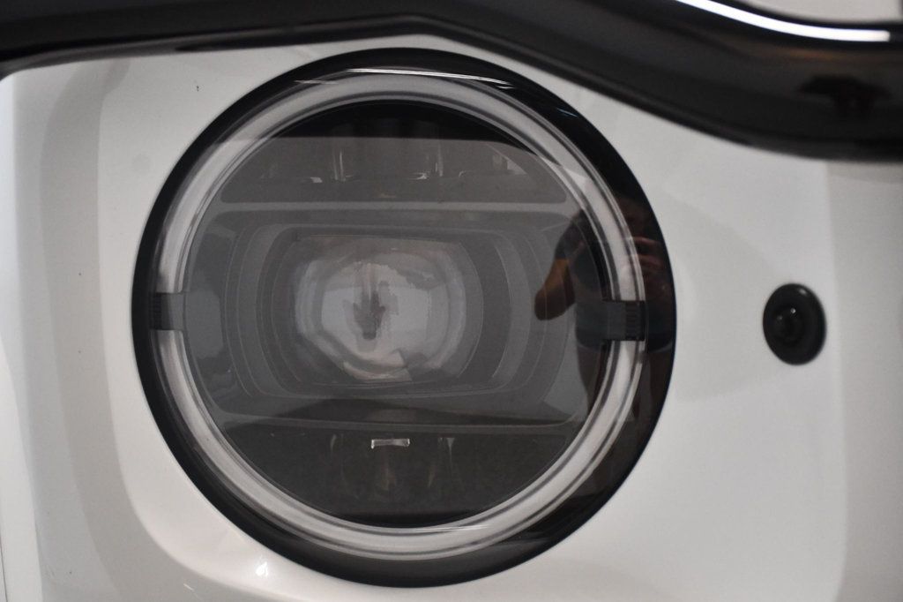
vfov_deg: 18.9
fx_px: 1805
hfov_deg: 28.1
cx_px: 452
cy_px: 301
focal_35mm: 72
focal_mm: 48
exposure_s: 1/100
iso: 3200
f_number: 4.5
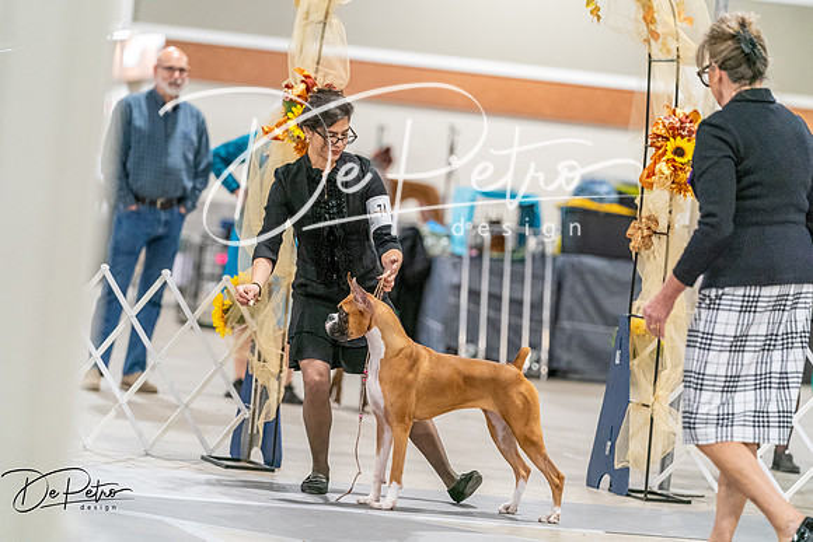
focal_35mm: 171
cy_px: 271
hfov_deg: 12.0
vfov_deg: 8.0
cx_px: 406
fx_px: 3862
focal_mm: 171
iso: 6400
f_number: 3.2
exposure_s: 1/250
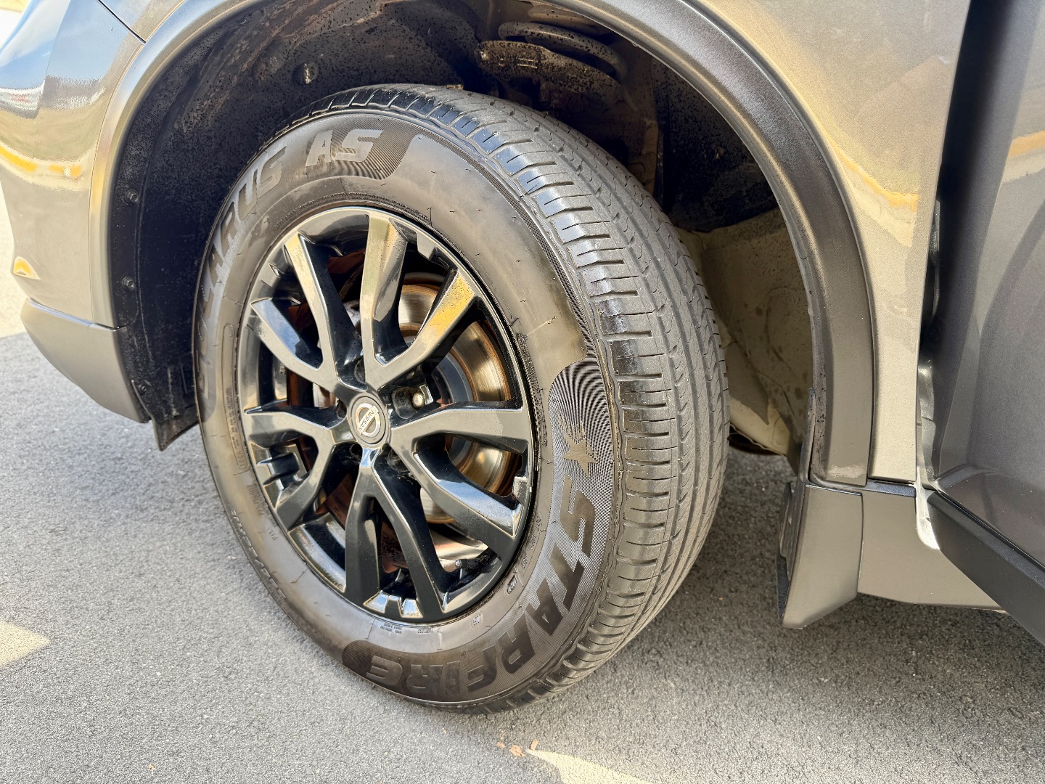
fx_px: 725
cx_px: 522
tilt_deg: -16.6
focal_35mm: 24
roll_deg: -5.6
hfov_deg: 71.6
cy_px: 392
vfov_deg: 56.8
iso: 80
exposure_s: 1/179
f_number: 1.78
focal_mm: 6.76
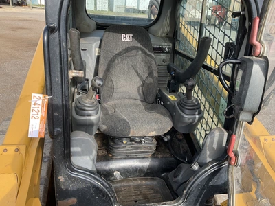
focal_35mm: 29
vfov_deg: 48.2
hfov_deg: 61.7
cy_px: 103
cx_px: 138
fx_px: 230
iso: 25
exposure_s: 1/276
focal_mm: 3
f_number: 1.8
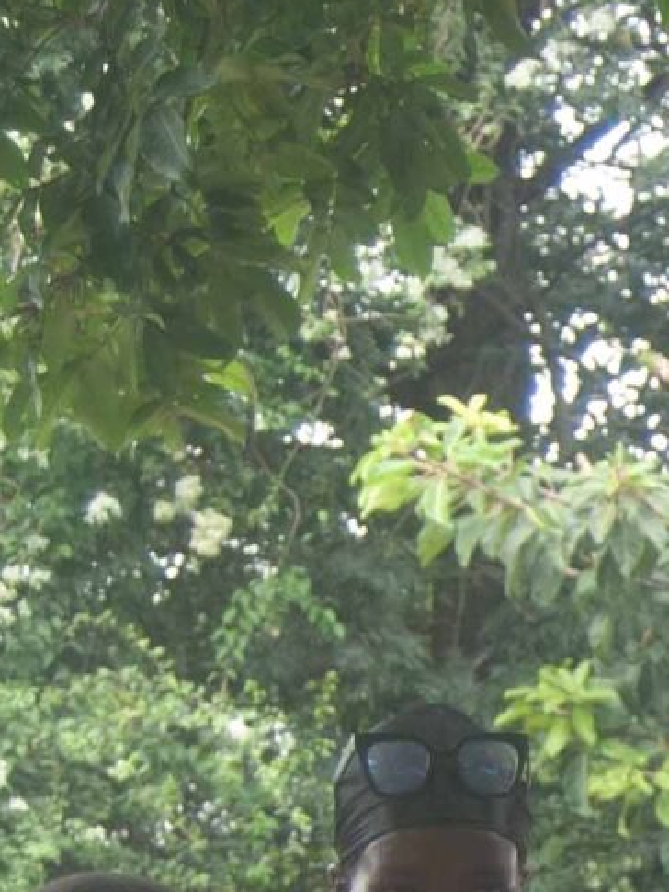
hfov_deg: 7.1
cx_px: 1514
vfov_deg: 9.8
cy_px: 1085
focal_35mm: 198
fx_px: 5100
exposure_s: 1/60
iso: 200
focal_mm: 26
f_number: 4.2
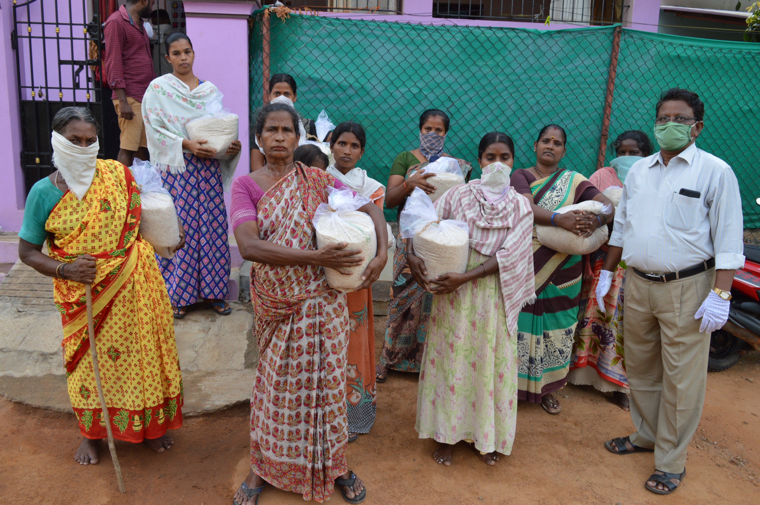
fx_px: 633
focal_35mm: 30
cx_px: 380
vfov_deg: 43.5
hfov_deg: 62.0
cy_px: 252
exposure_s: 1/125
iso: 400
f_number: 5.6
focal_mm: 20
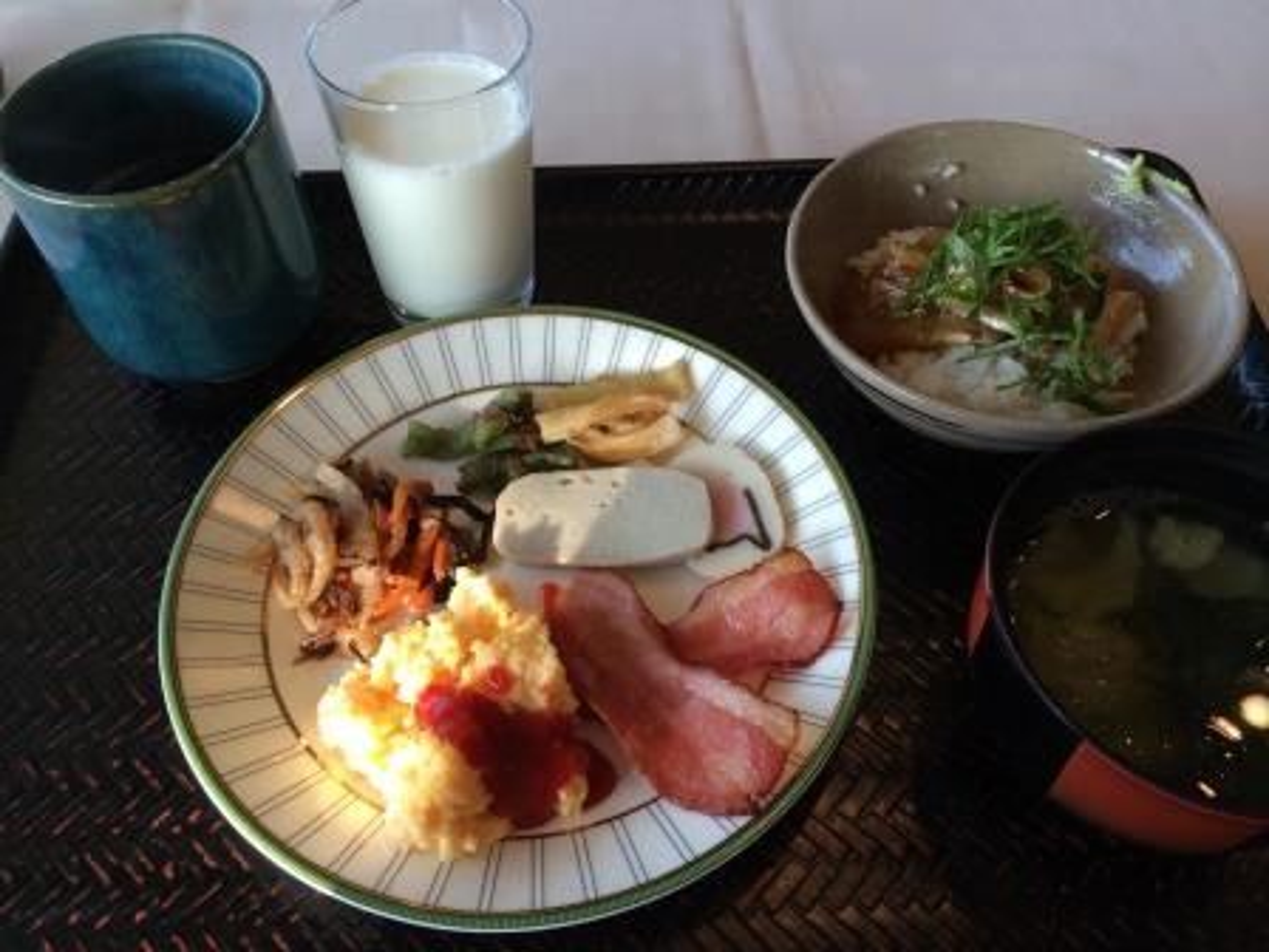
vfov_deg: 46.8
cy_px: 476
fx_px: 1100
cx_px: 634
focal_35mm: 30
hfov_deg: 60.0
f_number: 2.2
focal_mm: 4.12
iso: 40
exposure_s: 1/120
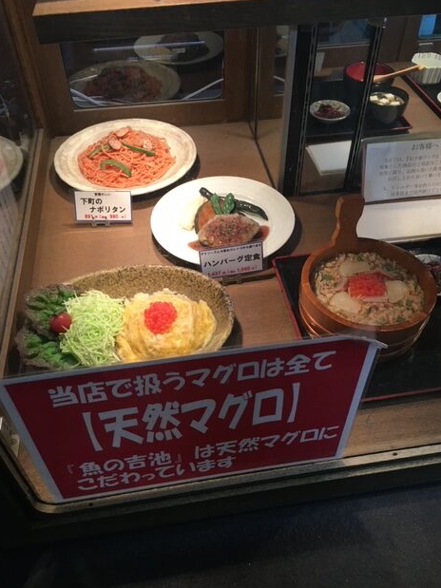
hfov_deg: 46.8
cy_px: 294
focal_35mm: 30
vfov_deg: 60.0
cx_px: 222
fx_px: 510
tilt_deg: -45.8
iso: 100
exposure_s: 1/30
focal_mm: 4.15
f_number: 2.2
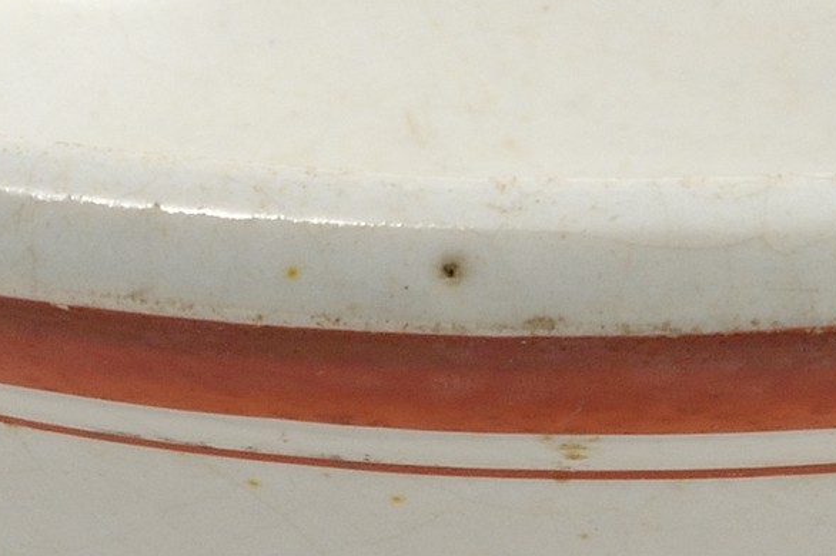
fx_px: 10699
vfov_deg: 3.0
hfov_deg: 4.5
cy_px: 97
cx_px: 595
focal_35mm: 461
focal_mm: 60
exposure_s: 1/60
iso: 100
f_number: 22
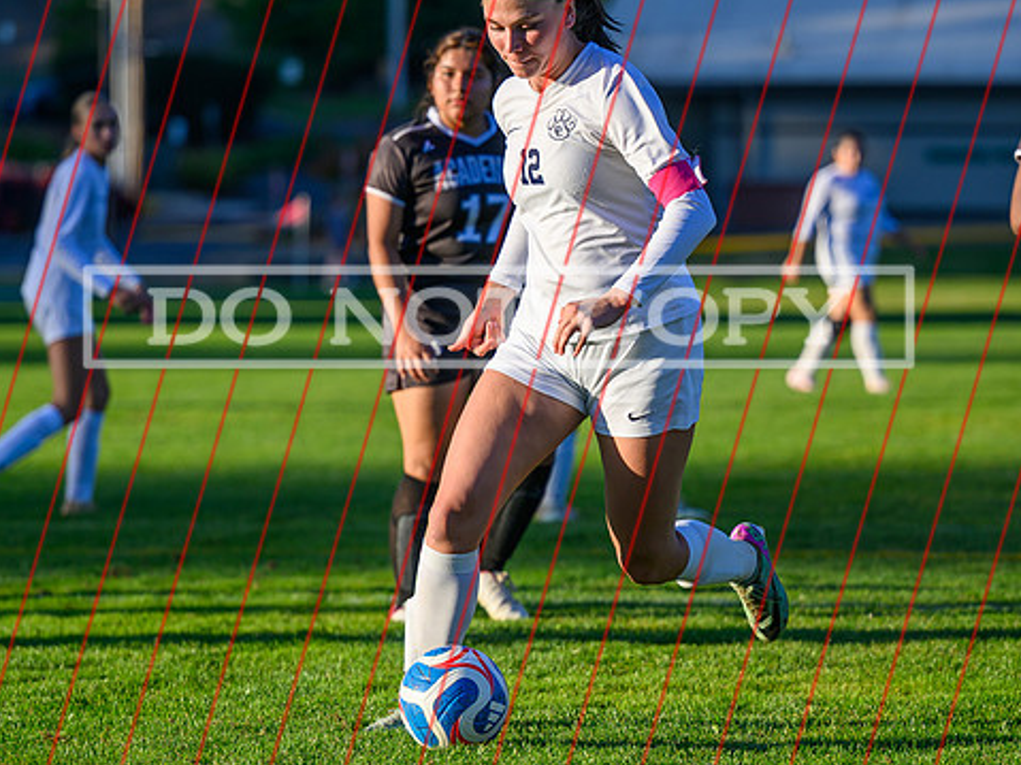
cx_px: 529
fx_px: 6487
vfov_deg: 6.7
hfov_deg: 9.0
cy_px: 464
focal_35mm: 220
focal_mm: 125
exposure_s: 1/1600
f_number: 2.8
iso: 125
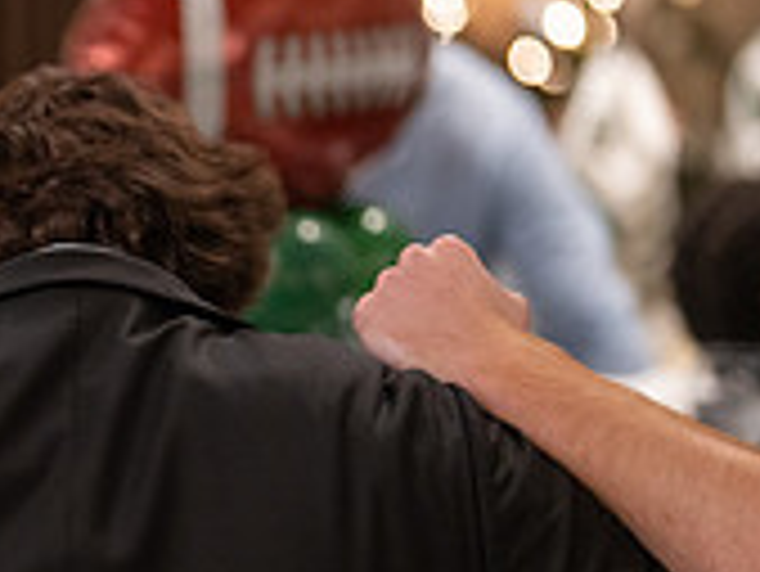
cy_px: 412
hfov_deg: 11.8
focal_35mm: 165
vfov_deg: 9.0
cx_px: -81
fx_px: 3625
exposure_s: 1/320
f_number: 1.2
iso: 800
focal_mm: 50
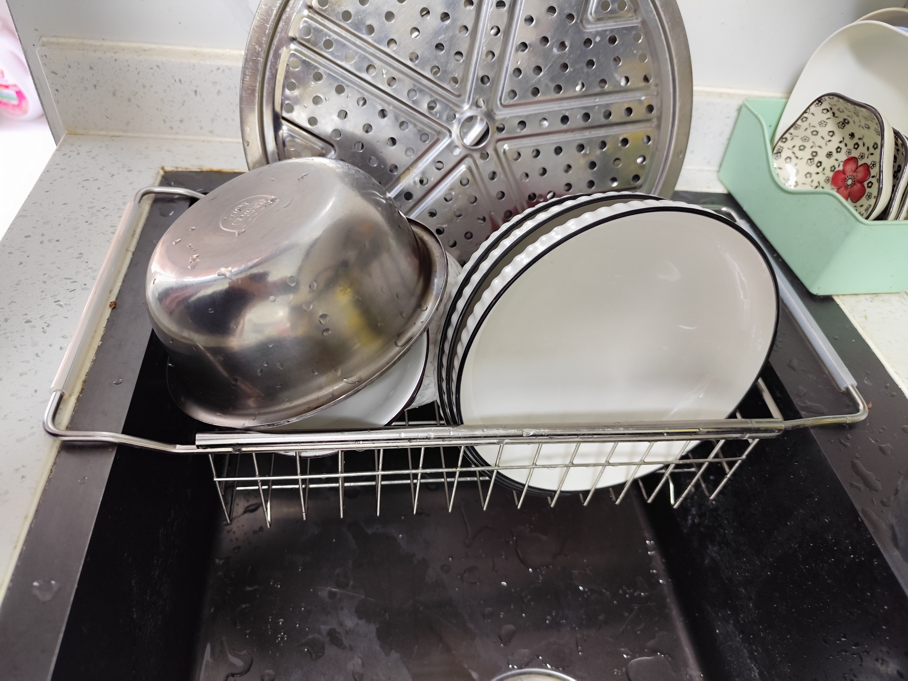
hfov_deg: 73.9
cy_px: 340
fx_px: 603
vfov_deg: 58.9
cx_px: 454
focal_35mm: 23
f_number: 1.65
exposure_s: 1/20
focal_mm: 6.14
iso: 1000
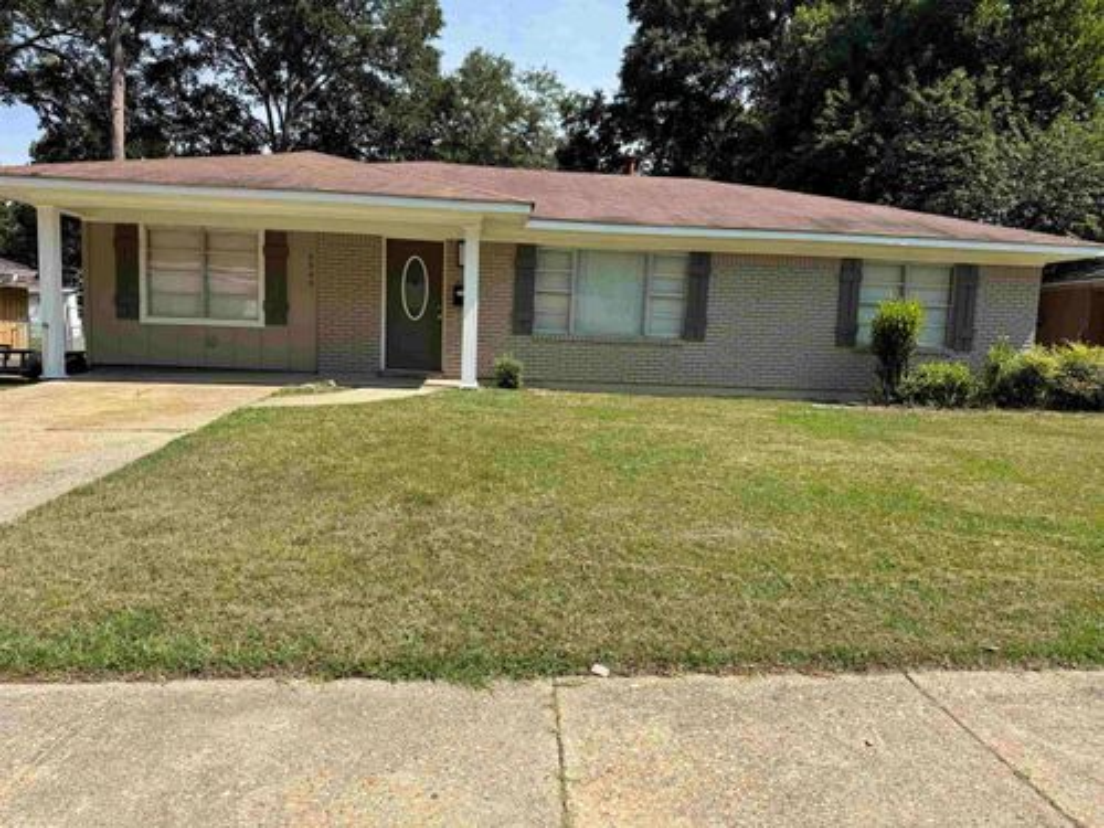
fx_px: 765
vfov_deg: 56.8
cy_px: 414
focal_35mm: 24
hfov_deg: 71.6
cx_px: 552
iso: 80
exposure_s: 1/3584
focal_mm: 6.76
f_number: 1.78
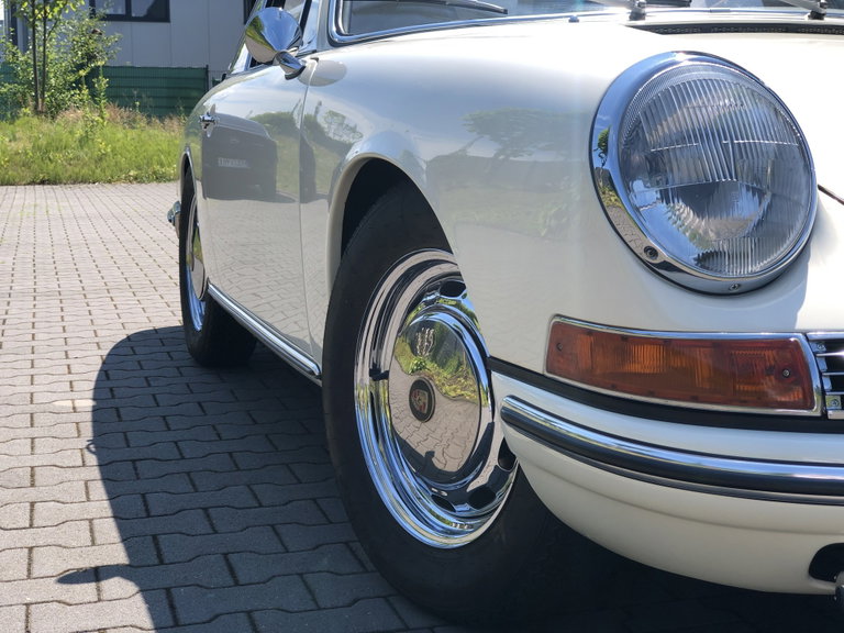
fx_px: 1390
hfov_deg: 33.8
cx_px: 422
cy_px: 316
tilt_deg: -7.6
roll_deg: +0.5
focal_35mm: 57
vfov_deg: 25.7
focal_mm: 6.6
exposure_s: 1/393
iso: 20
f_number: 2.8
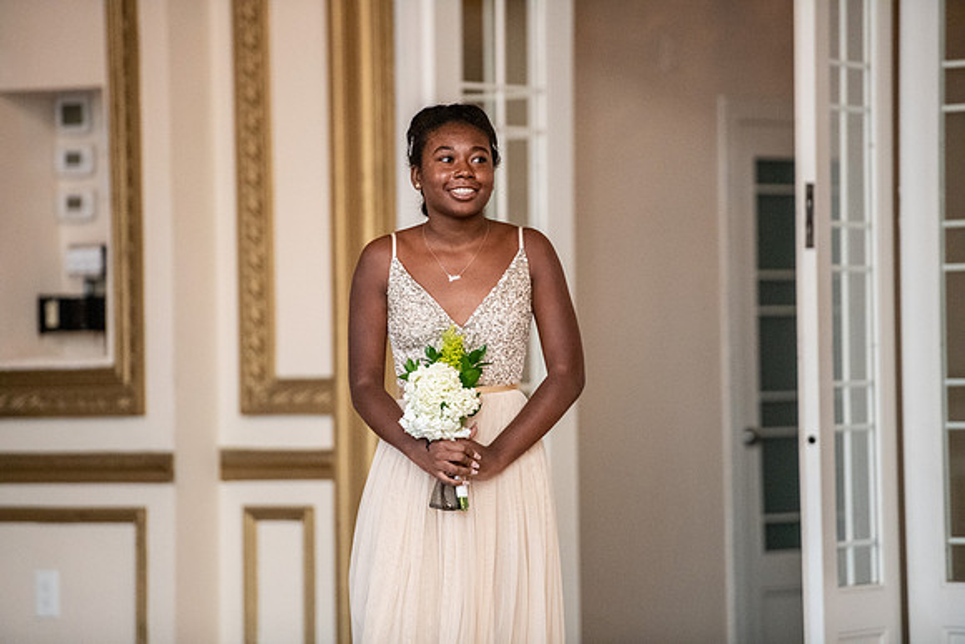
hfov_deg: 10.3
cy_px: 322
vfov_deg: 6.9
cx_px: 482
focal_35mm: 200
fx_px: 5362
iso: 3200
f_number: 2.8
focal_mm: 200
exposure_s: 1/500
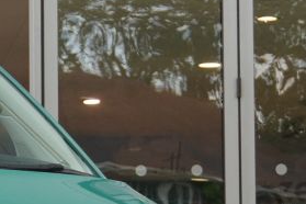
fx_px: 2413
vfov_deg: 4.8
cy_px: 172
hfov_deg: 7.0
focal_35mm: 284
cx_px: -317
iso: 640
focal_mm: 33
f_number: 5
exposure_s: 1/160
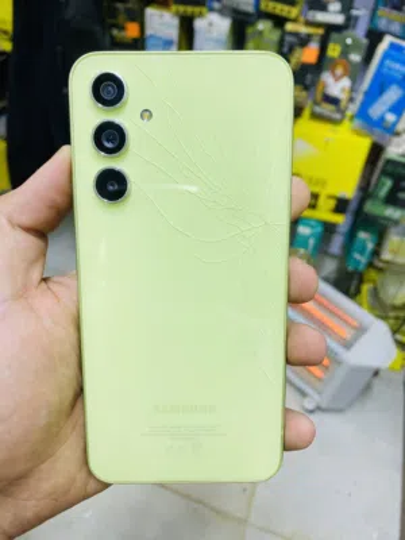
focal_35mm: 25
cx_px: 202
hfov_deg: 54.9
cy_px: 270
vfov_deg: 69.4
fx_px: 390
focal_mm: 4.25
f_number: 1.8
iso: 50
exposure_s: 1/100
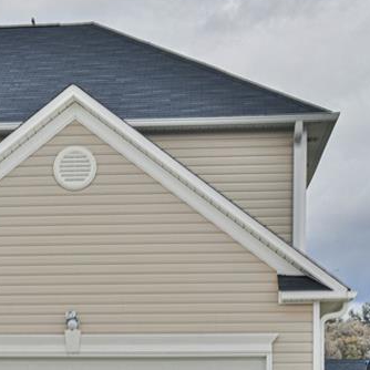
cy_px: 273
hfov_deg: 16.5
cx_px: -122
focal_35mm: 99
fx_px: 1197
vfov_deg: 17.5
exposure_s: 1/320
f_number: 9
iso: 400
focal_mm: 38
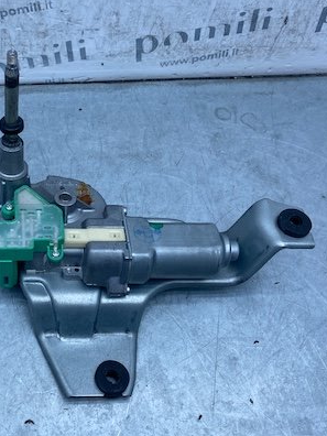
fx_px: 529
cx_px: 68
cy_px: 253
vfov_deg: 44.6
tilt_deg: -62.3
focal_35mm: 42
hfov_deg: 33.4
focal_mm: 4.25
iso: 32
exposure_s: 1/858
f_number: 1.8
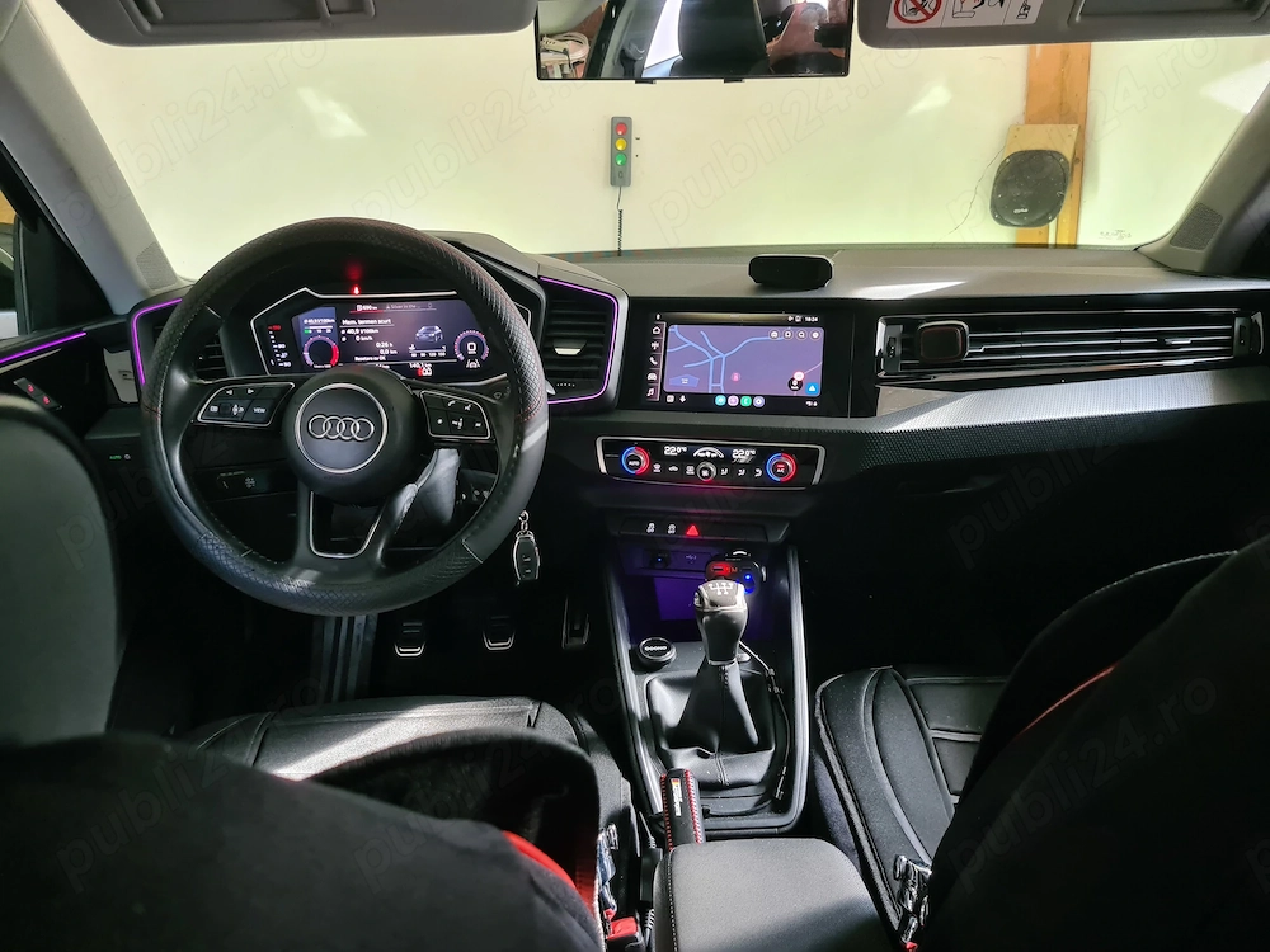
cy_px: 476
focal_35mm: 26
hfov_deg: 67.3
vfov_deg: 53.1
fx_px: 954
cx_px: 635
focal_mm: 5.4
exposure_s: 1/50
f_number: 1.8
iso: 500
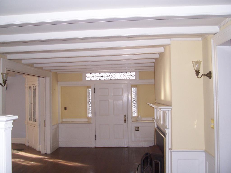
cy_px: 86
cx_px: 116
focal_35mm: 34
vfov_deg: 41.8
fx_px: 227
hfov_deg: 54.0
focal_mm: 5.6
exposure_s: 1/60
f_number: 2.7
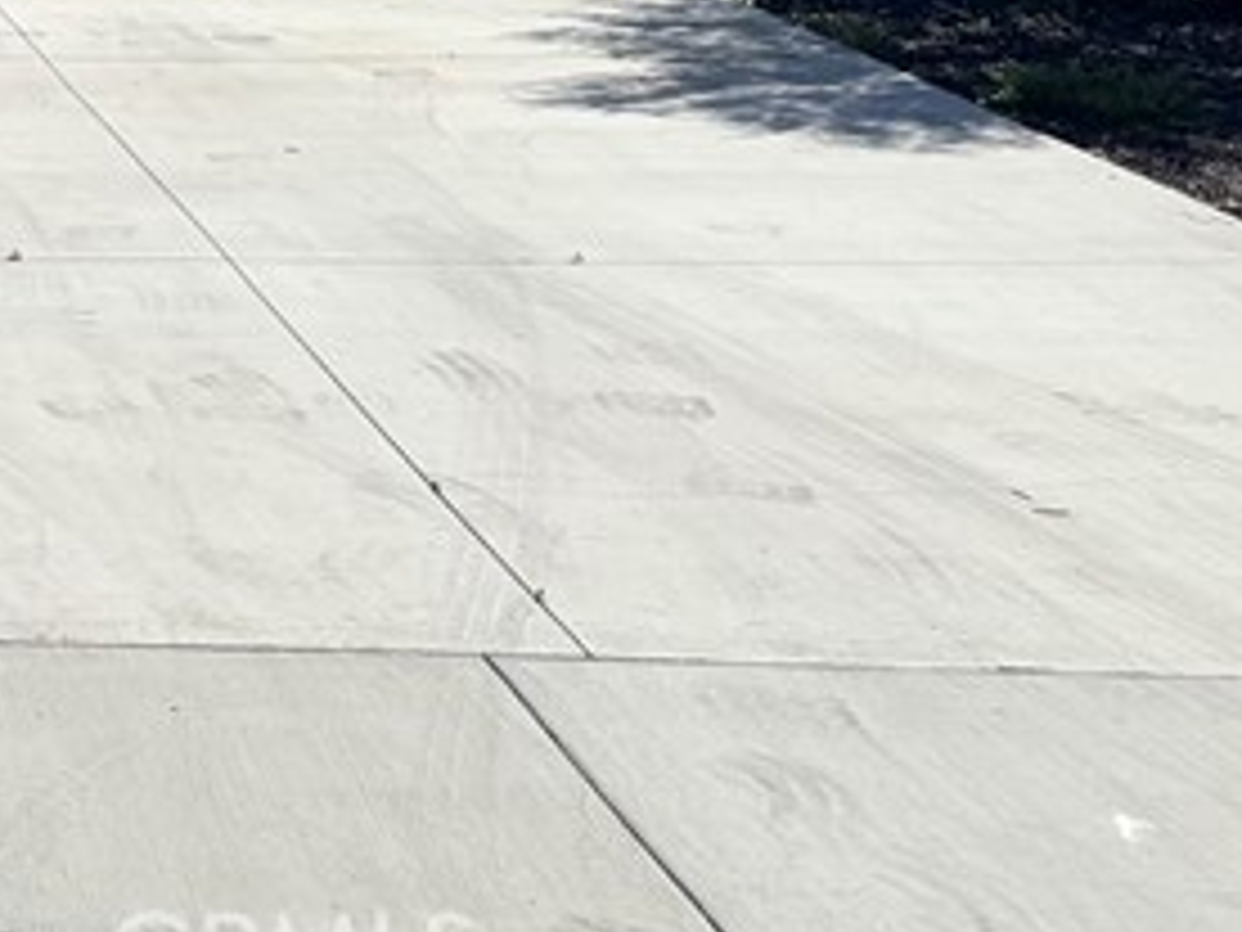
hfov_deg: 18.1
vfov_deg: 14.7
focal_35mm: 89
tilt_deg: +5.3
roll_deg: +0.7
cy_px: -711
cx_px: -904
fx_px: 3193
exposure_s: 1/7092
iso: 80
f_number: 1.78
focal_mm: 6.76
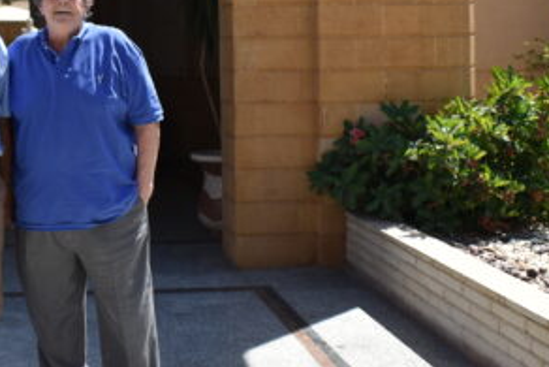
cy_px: 66
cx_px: 86
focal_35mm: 71
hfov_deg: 27.7
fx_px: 1083
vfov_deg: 19.0
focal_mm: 18
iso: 100
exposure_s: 1/640
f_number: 4.5
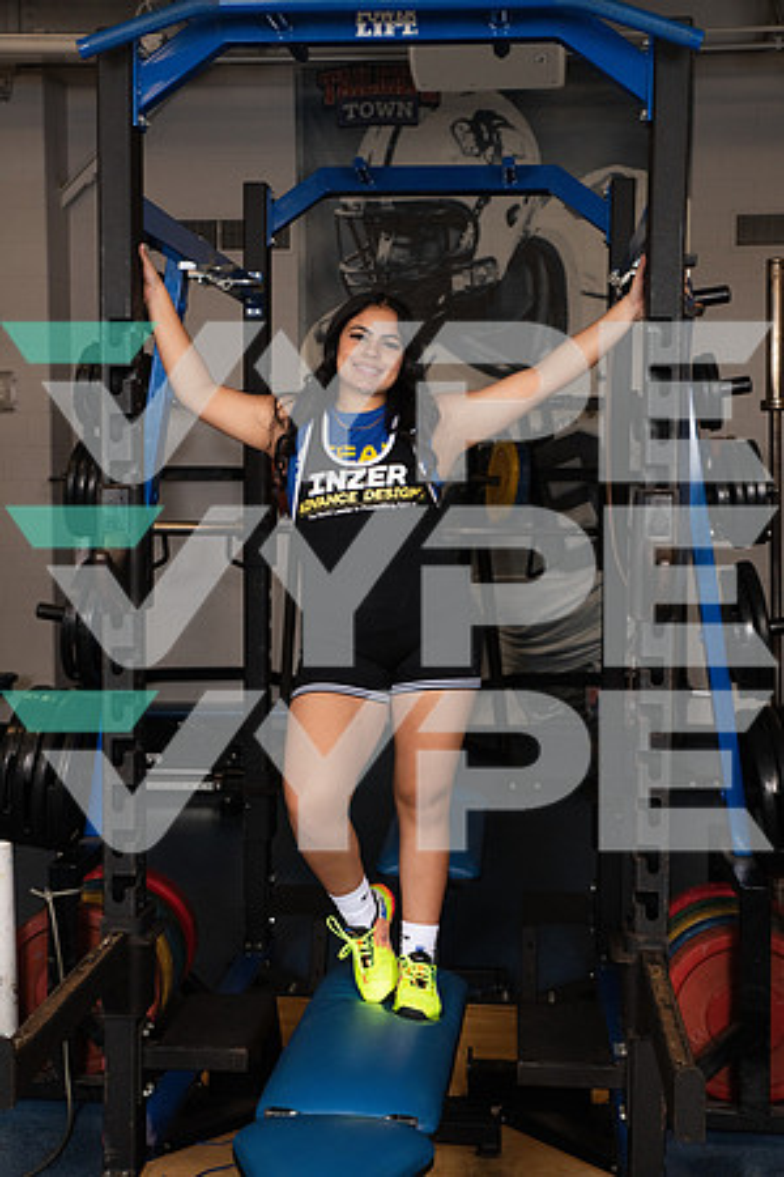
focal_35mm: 46
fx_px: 1503
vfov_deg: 42.7
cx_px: 392
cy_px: 588
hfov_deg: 29.2
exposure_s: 1/250
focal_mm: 46
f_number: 7.1
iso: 800
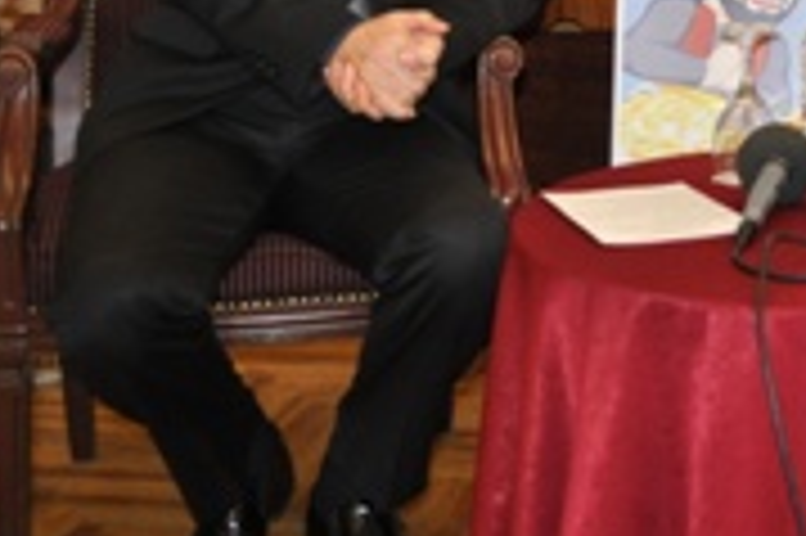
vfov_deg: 17.6
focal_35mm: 75
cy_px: -36
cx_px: 905
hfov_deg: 25.0
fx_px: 1678
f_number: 3.8
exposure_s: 1/60
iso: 800
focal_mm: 20
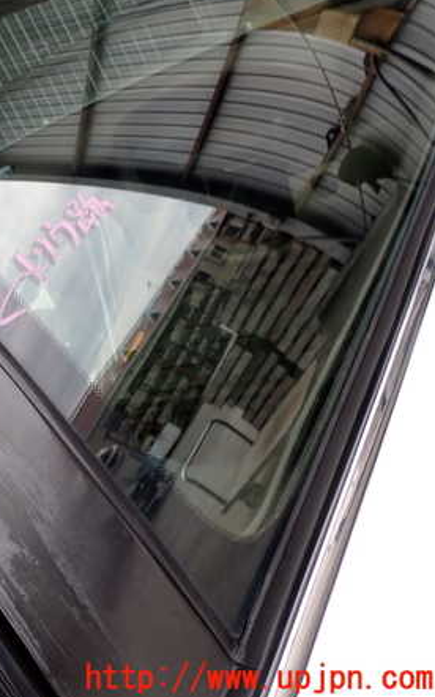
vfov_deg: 54.0
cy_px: 344
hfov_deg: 31.7
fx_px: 683
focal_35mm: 36
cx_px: -32
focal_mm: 4.5
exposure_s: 1/400
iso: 100
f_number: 2.8
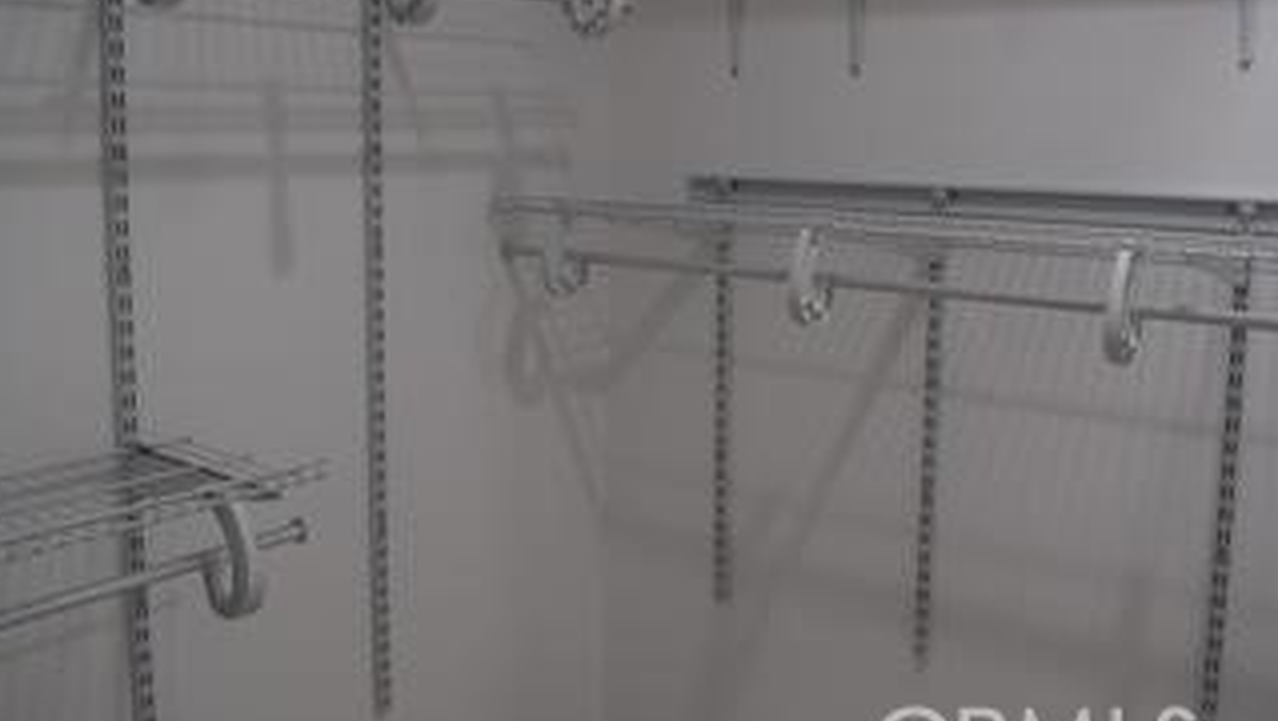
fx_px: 1153
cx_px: 673
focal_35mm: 34
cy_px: 288
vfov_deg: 34.6
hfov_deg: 58.0
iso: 400
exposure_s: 1/100
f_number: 5
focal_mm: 18
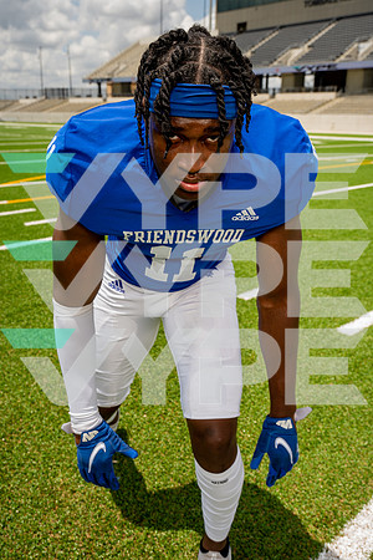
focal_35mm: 33
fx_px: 513
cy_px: 280
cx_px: 186
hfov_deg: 40.0
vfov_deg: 57.2
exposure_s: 1/250
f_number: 7.1
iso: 64
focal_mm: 33
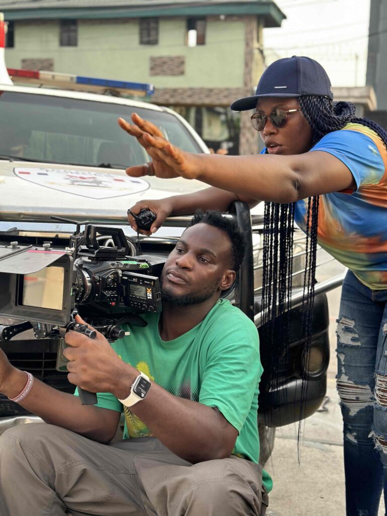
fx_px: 716
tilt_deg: -7.0
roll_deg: -1.4
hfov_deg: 30.3
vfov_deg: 39.7
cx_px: 194
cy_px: 258
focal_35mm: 48
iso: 80
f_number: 1.78
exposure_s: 1/237
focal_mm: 6.86
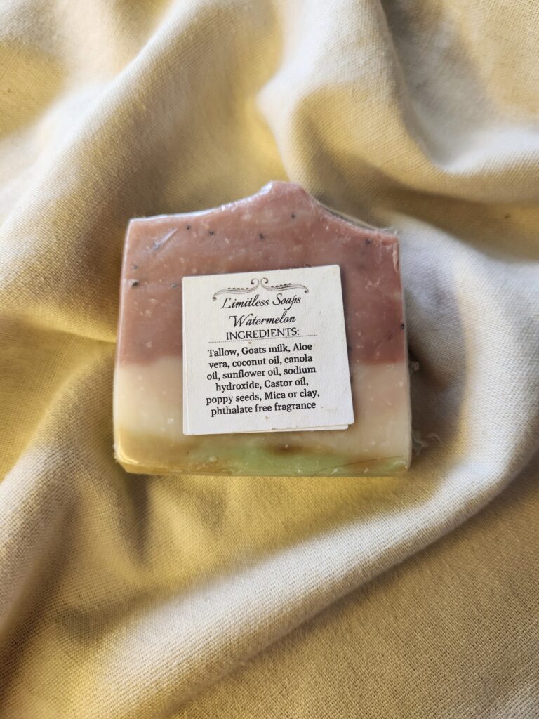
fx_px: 478
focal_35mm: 23
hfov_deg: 58.9
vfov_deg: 73.9
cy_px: 360
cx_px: 270
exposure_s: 1/120
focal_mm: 5.4
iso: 200
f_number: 1.8
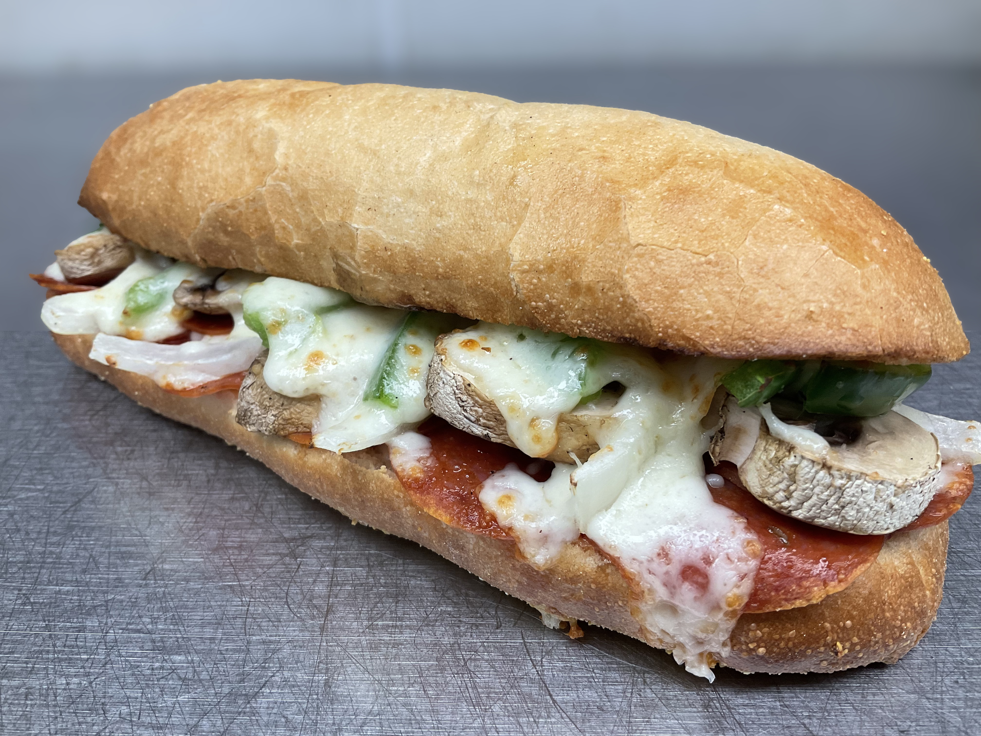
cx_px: 490
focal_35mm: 29
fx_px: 822
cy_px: 368
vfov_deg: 48.2
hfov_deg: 61.7
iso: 64
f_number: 1.8
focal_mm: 3
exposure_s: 1/120
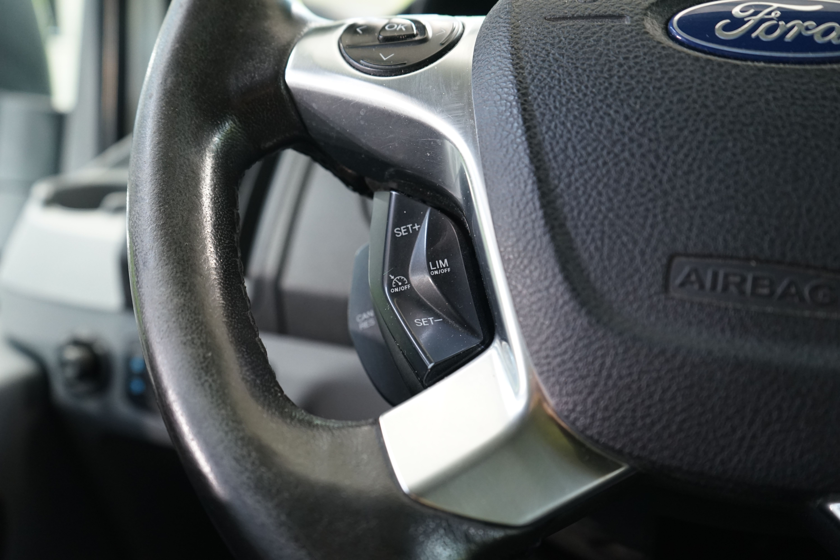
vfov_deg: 37.9
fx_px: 817
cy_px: 280
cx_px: 420
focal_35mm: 35
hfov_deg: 54.4
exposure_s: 1/20
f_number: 4.5
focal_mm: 35
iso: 1600
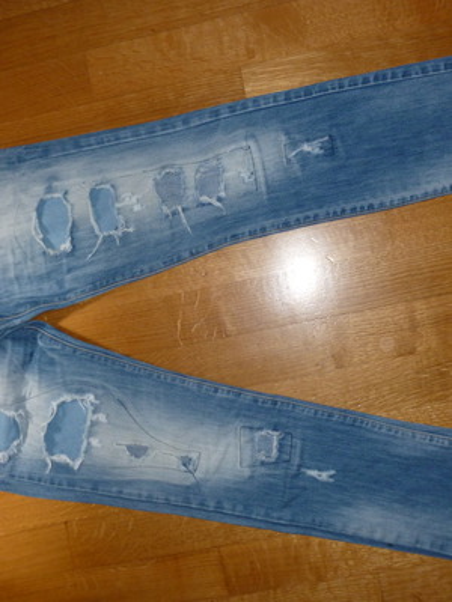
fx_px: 487
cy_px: 301
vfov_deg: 63.4
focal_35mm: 28
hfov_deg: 49.7
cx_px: 226
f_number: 3.3
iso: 160
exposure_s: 1/60
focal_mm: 5
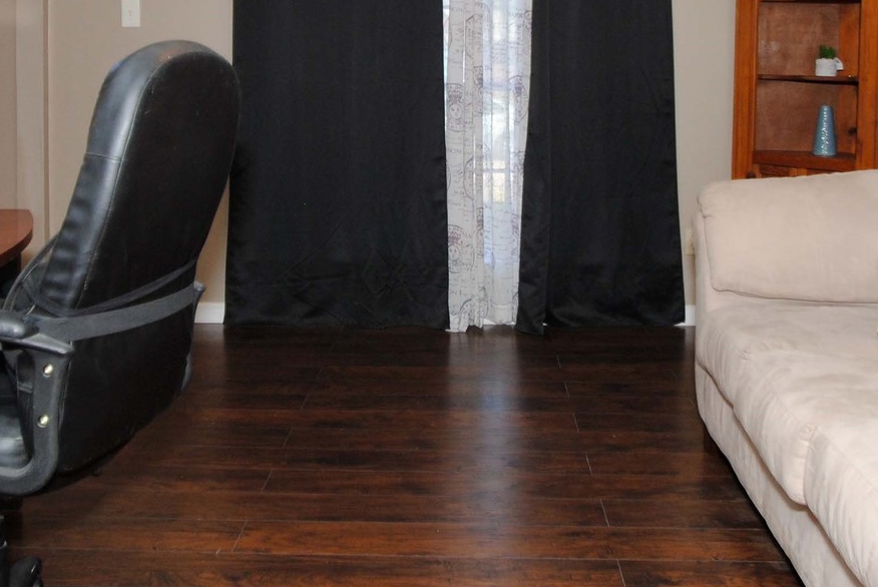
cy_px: 75
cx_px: 415
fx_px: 1178
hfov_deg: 40.9
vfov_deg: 27.2
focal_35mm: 48
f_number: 4
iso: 200
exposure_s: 1/60
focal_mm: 13
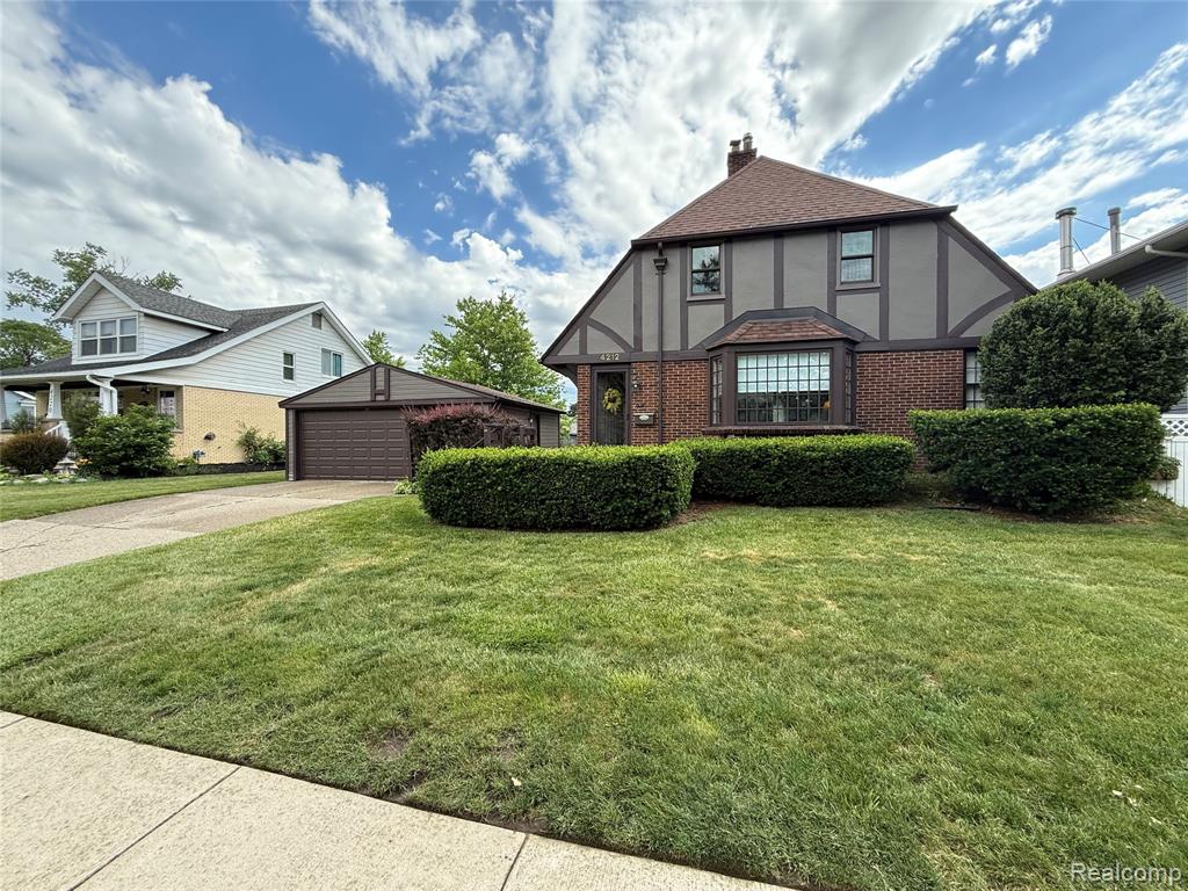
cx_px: 594
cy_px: 446
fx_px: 480
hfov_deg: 102.1
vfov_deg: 85.7
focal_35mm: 14
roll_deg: +0.7
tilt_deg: -2.7
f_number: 2.2
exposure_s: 1/545
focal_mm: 2.22
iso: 64
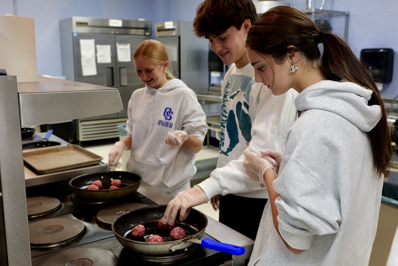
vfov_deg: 35.1
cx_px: 199
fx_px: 420
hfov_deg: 50.7
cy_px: 133
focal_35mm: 38
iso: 2000
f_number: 5.6
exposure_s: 1/60
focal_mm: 38
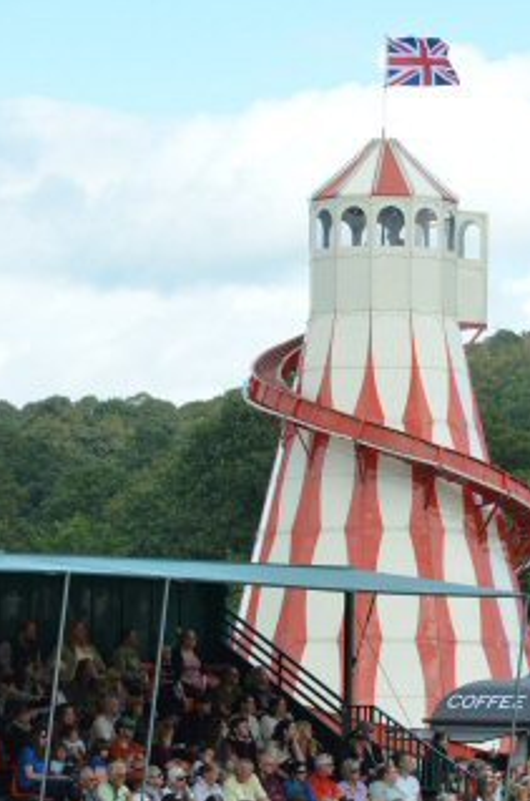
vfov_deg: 9.7
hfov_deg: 6.4
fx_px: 4729
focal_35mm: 213
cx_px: 367
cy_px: 546
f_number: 13
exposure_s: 1/1000
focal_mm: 100
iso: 1600
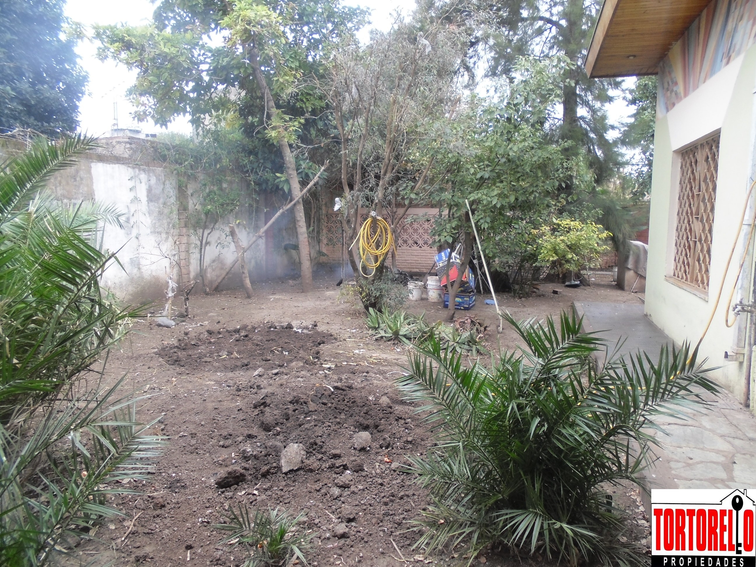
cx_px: 378
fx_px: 568
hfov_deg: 67.3
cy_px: 284
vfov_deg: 53.1
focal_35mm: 26
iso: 80
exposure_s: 1/30
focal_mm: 4.6
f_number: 3.5
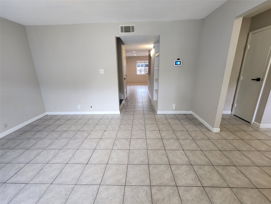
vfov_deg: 89.9
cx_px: 136
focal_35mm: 13
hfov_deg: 106.2
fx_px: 102
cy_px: 102
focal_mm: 2.2
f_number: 2.2
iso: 250
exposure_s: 1/60
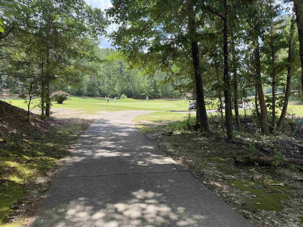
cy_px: 114
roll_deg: +2.0
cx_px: 152
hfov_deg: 71.6
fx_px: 210
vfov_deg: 56.8
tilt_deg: -6.6
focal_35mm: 24
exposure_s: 1/955
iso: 80
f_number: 1.78
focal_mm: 6.76
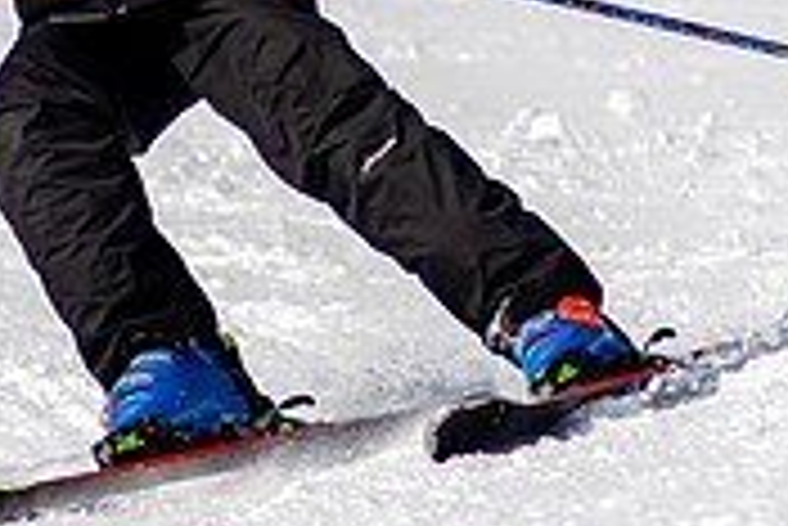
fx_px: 41578
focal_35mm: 1898
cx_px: 298
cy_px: -68
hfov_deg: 1.1
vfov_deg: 0.7
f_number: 2.8
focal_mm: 300
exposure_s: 1/6400
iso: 100
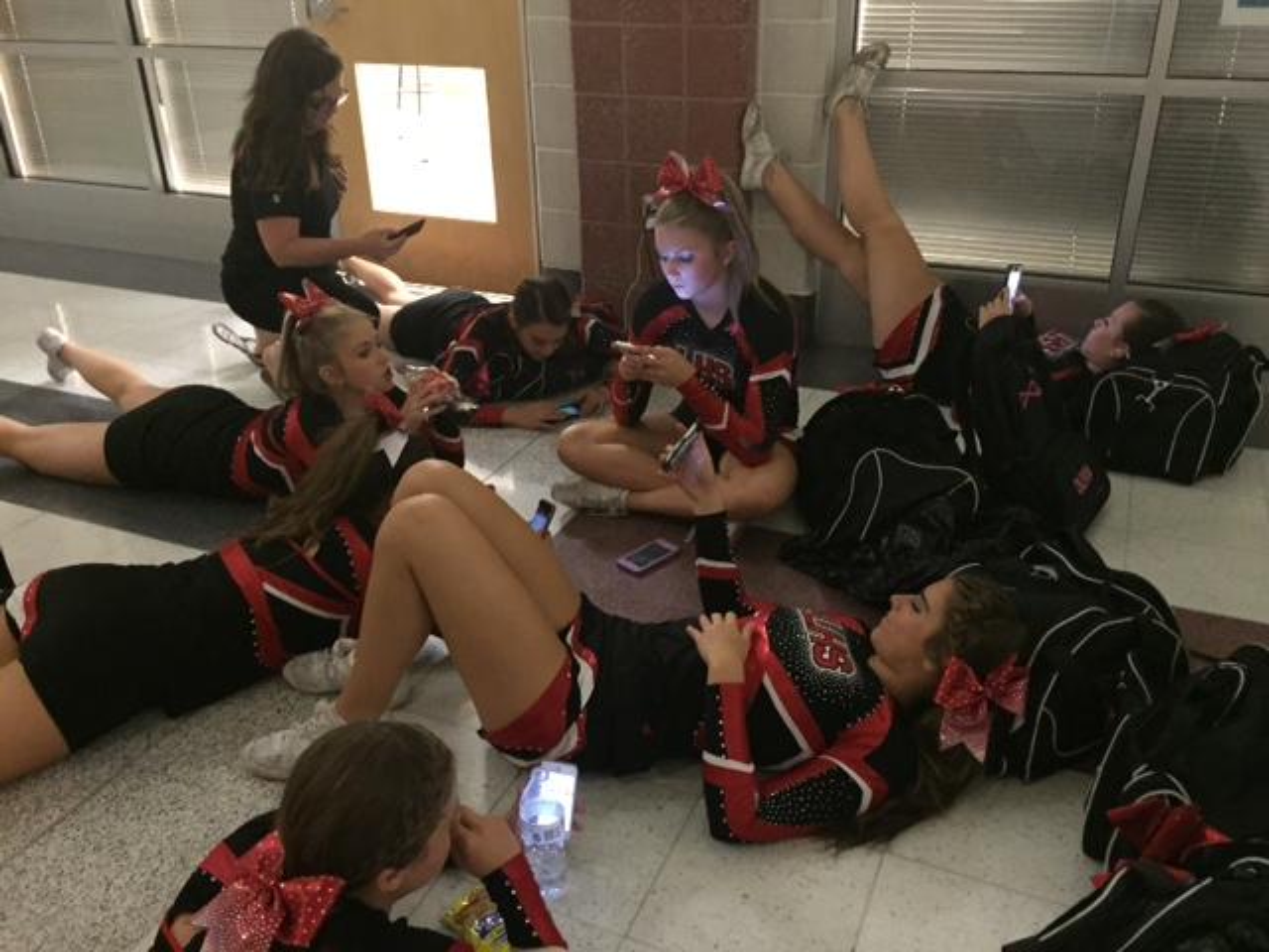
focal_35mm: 29
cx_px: 634
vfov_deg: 48.2
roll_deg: +0.2
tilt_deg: -27.0
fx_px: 1063
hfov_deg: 61.7
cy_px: 476
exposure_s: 1/15
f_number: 2.2
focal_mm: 4.15
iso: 400
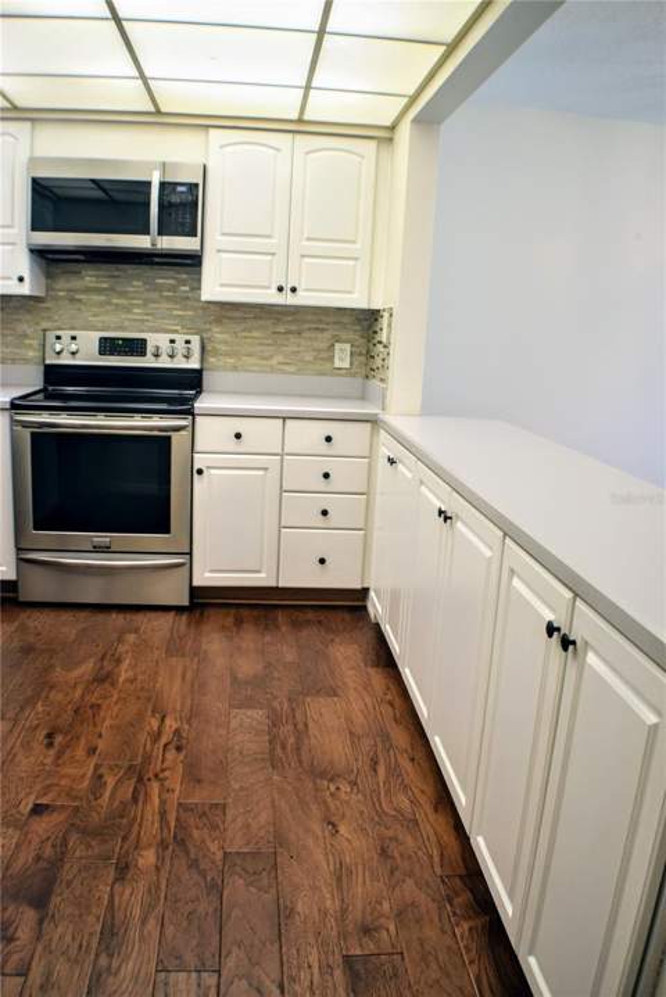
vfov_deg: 51.3
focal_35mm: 38
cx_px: 333
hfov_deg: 35.5
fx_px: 1040
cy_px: 498
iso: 560
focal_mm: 25
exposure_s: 1/60
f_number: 4
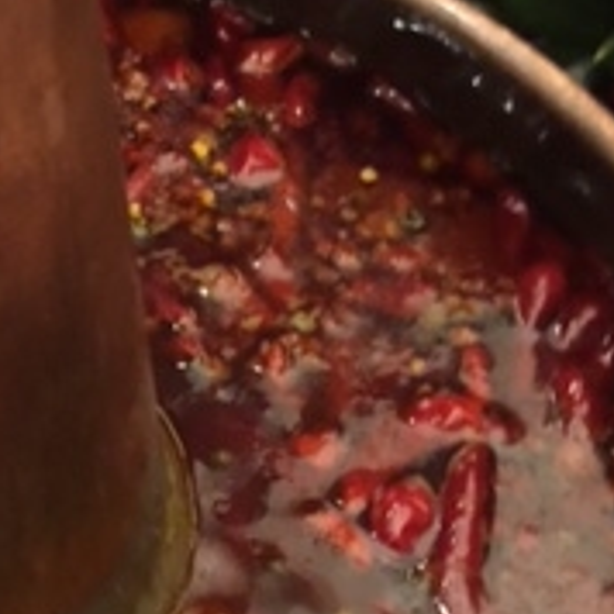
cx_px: -148
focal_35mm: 92
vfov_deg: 18.6
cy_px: 521
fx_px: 1846
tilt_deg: -58.0
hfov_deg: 17.8
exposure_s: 1/4
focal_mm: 4.15
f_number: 2.2
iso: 80
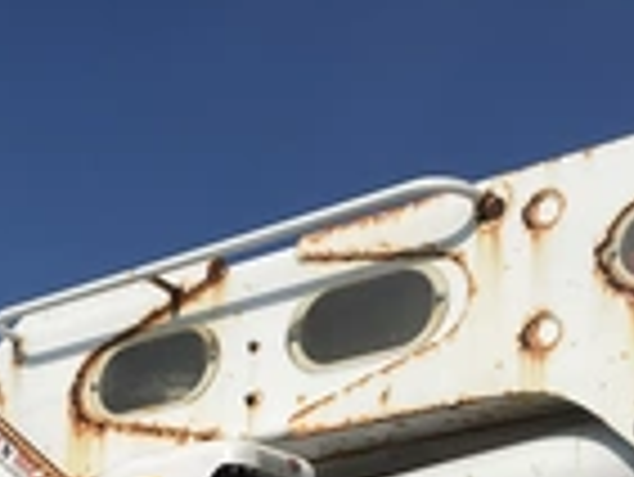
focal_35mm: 82
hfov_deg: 23.8
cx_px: 297
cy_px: 576
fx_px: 1503
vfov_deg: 17.2
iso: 25
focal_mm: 3
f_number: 1.8
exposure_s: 1/4785
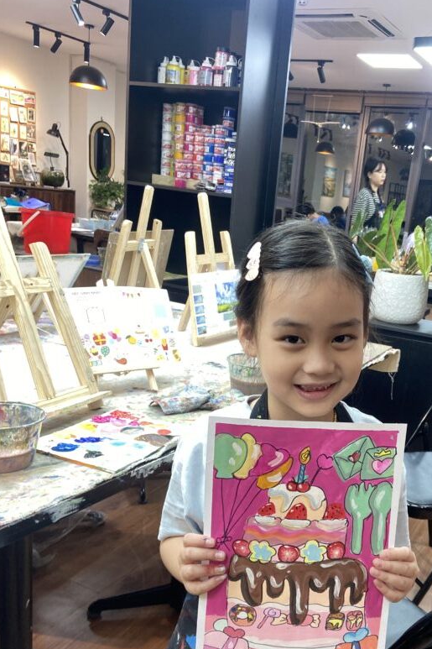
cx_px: 284
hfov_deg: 37.5
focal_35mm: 35
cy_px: 396
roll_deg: -6.5
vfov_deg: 54.0
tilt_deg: -16.6
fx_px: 630
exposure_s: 1/100
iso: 125
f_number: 1.8
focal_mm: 4.25
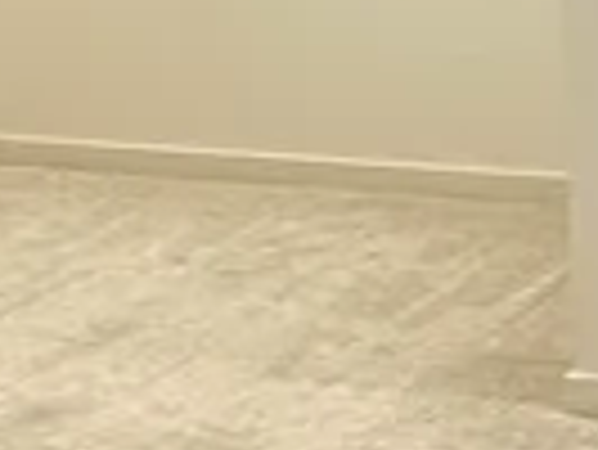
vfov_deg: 13.5
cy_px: -9
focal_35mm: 108
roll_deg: -0.7
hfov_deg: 15.9
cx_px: 1025
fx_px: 1867
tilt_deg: -10.6
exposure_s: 1/60
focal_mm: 2.22
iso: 500
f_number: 2.2
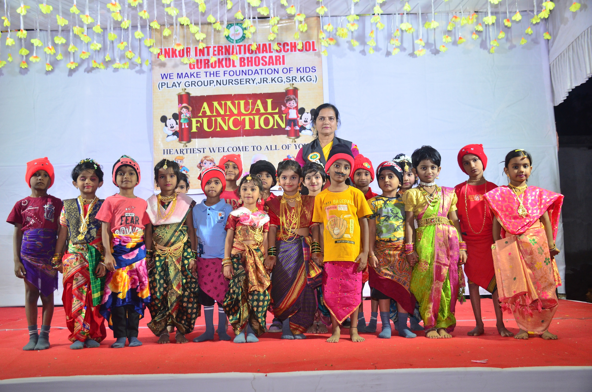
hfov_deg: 53.2
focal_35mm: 36
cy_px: 196
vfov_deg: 36.7
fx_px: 591
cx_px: 296
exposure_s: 1/100
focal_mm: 24
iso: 800
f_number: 4
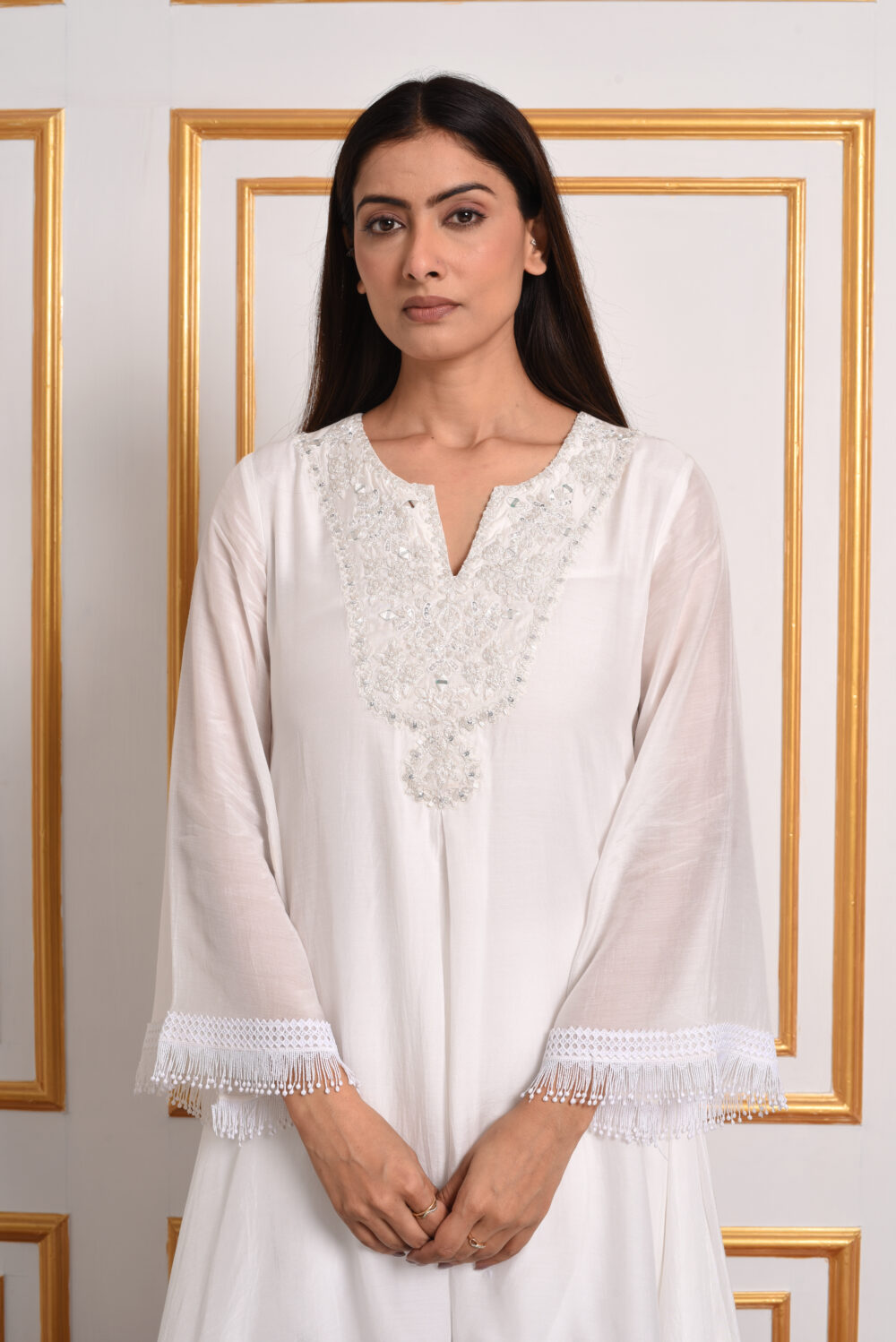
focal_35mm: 50
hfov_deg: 27.0
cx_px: 448
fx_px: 1865
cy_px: 671
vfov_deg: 39.6
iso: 80
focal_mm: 50
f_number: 10
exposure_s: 1/125
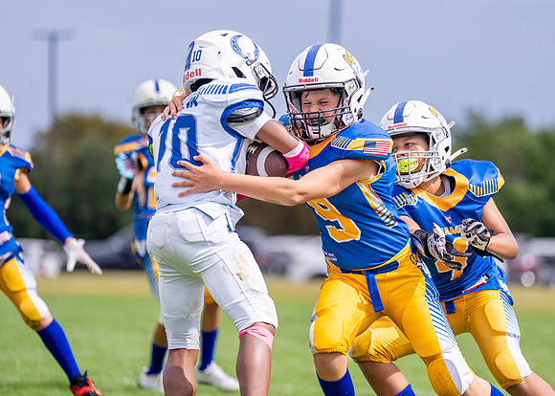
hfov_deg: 9.4
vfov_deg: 6.7
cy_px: 209
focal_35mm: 214
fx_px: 3371
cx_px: 325
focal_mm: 168
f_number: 2.8
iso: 250
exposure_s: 1/5000
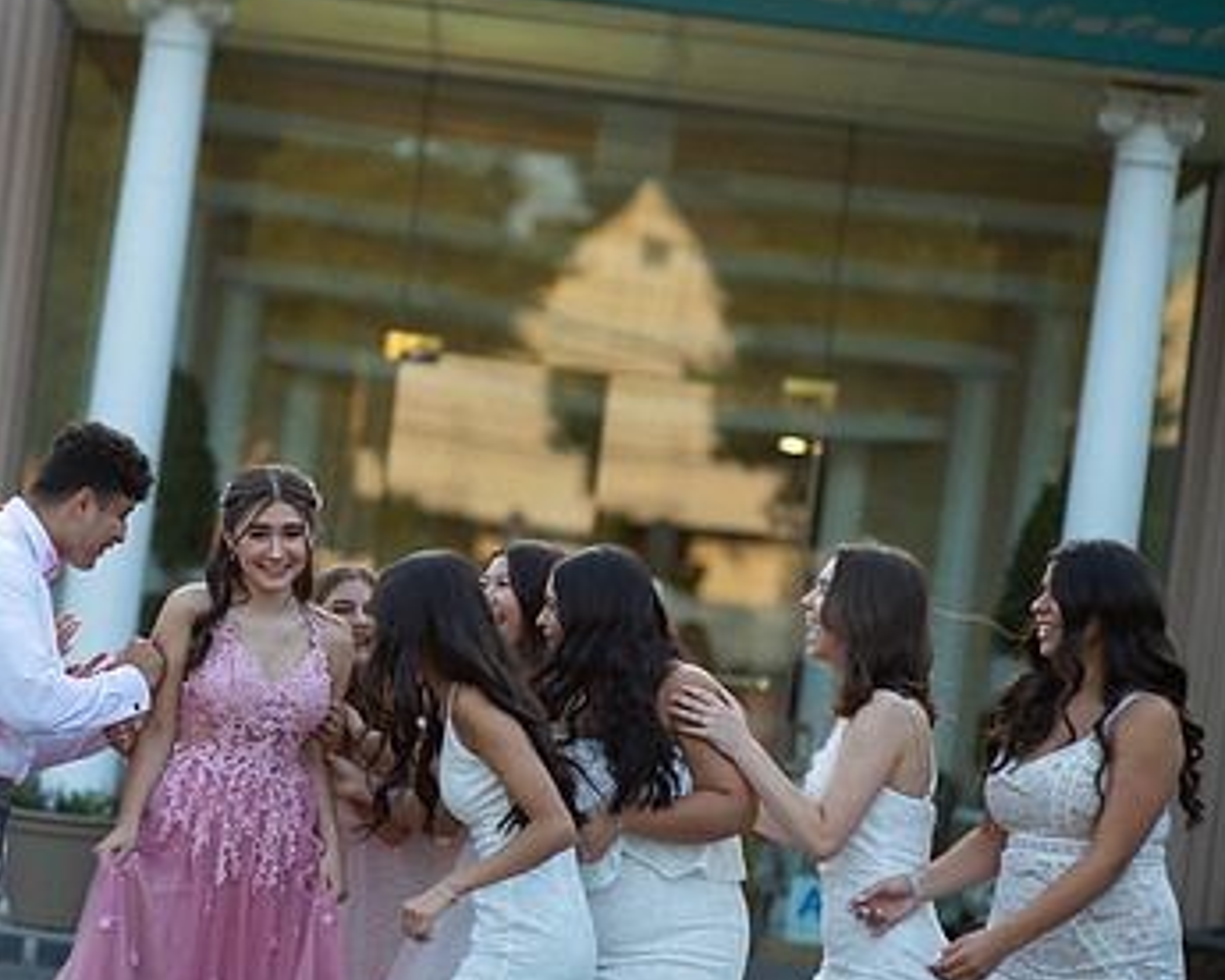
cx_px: 344
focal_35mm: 134
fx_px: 4858
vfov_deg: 11.5
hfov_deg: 14.3
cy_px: 628
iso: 250
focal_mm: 85
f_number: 2
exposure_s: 1/1000
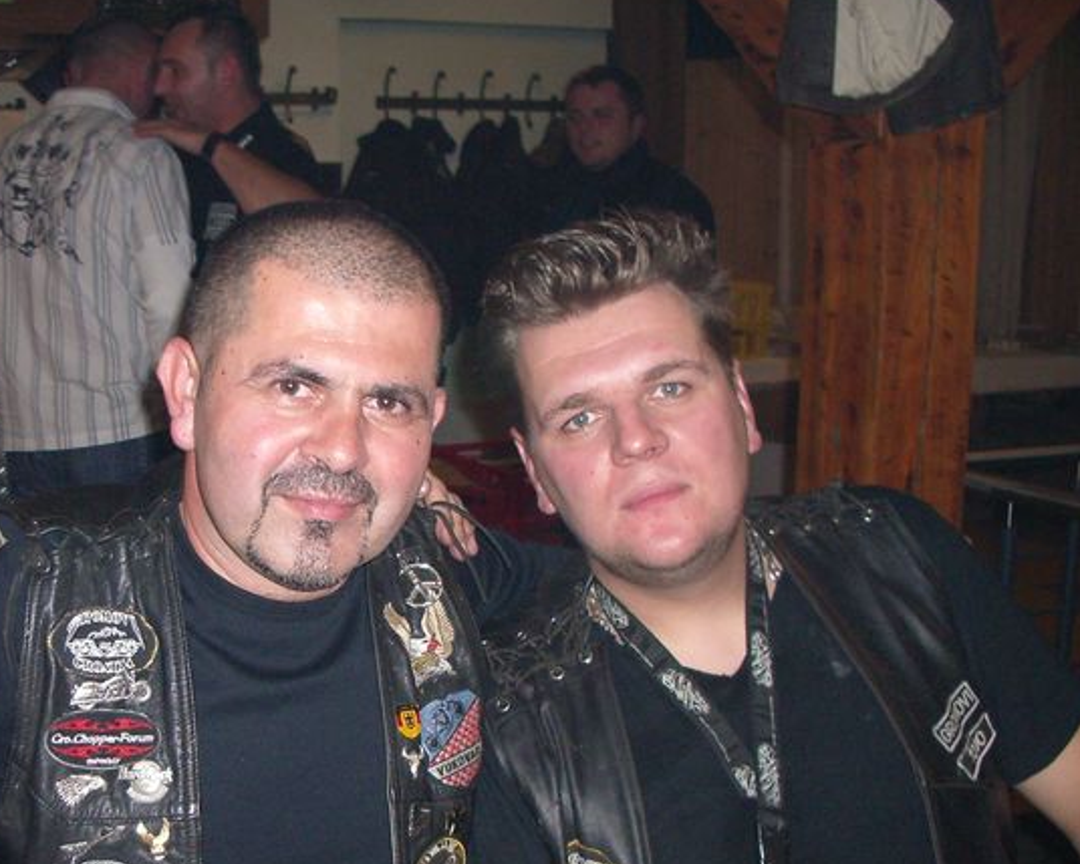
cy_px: 576
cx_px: 292
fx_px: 1630
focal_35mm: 51
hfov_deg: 35.9
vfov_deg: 29.5
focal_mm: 5.8
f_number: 2.6
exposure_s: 1/60
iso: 200
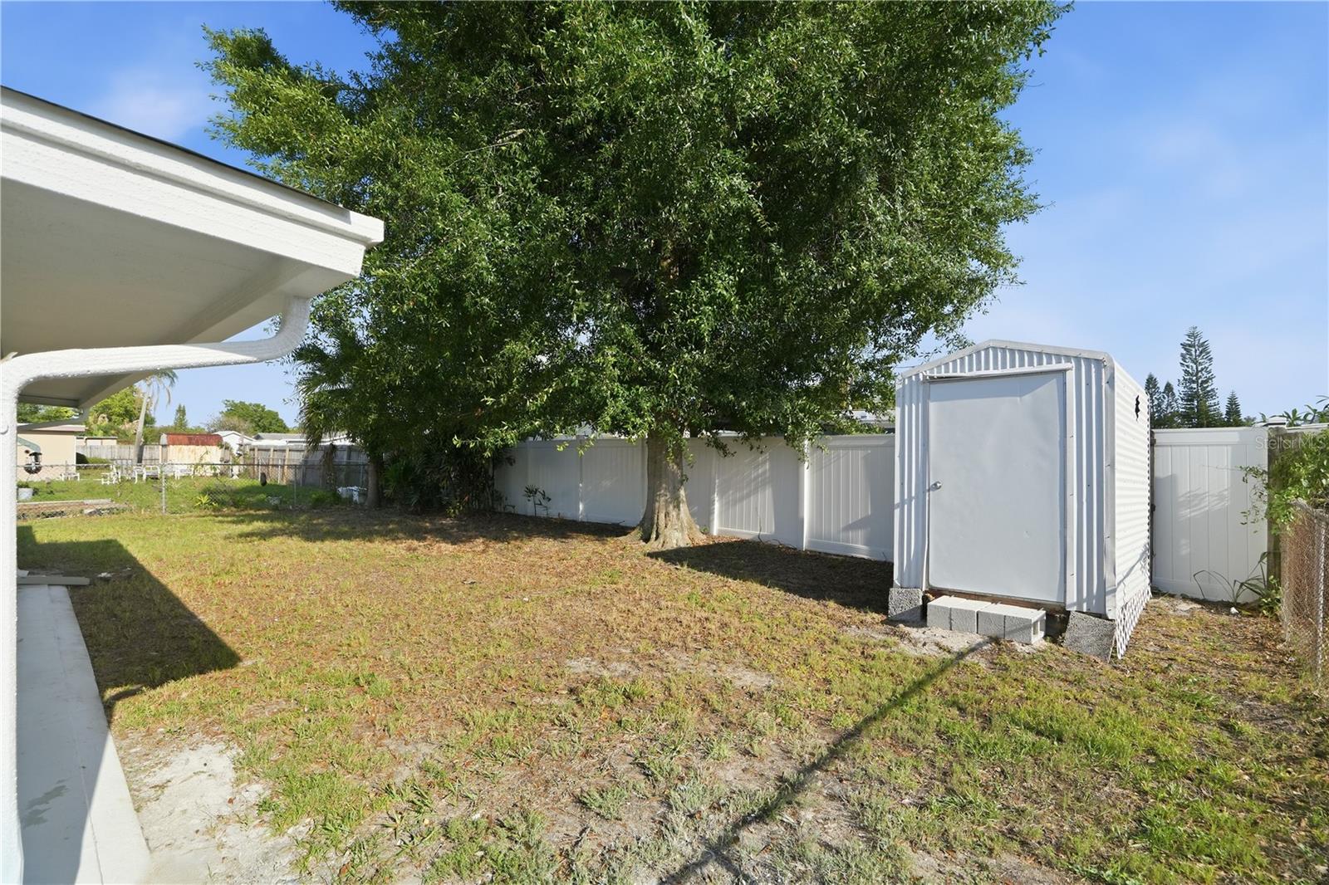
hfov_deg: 96.7
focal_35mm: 16
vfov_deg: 73.7
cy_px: 442
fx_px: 591
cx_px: 664
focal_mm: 16
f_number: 7.1
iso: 800
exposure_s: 1/1000
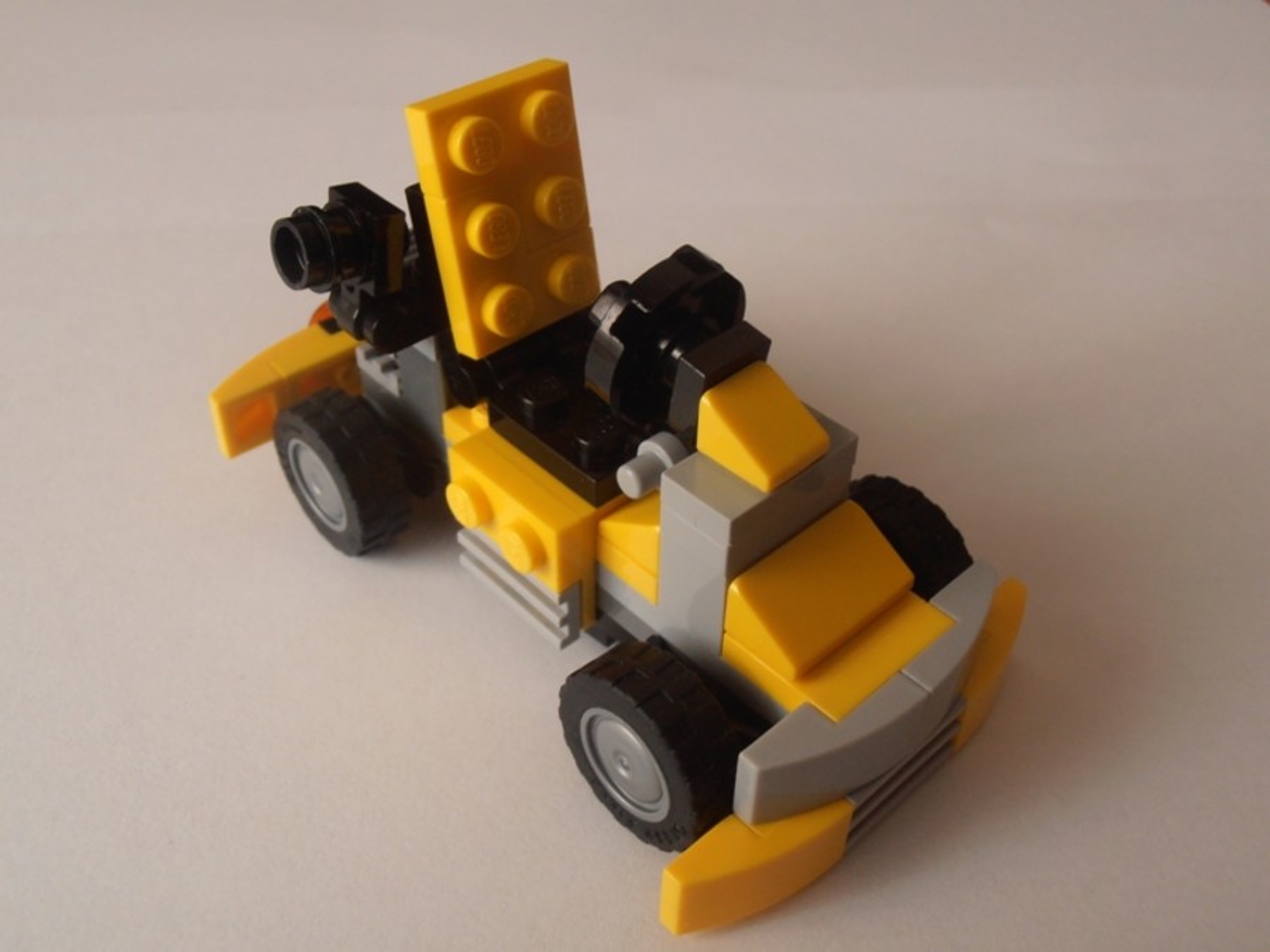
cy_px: 476
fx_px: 1357
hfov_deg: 50.1
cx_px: 635
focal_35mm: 37
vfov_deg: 38.7
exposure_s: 1/25
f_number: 3.9
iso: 125
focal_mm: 6.61
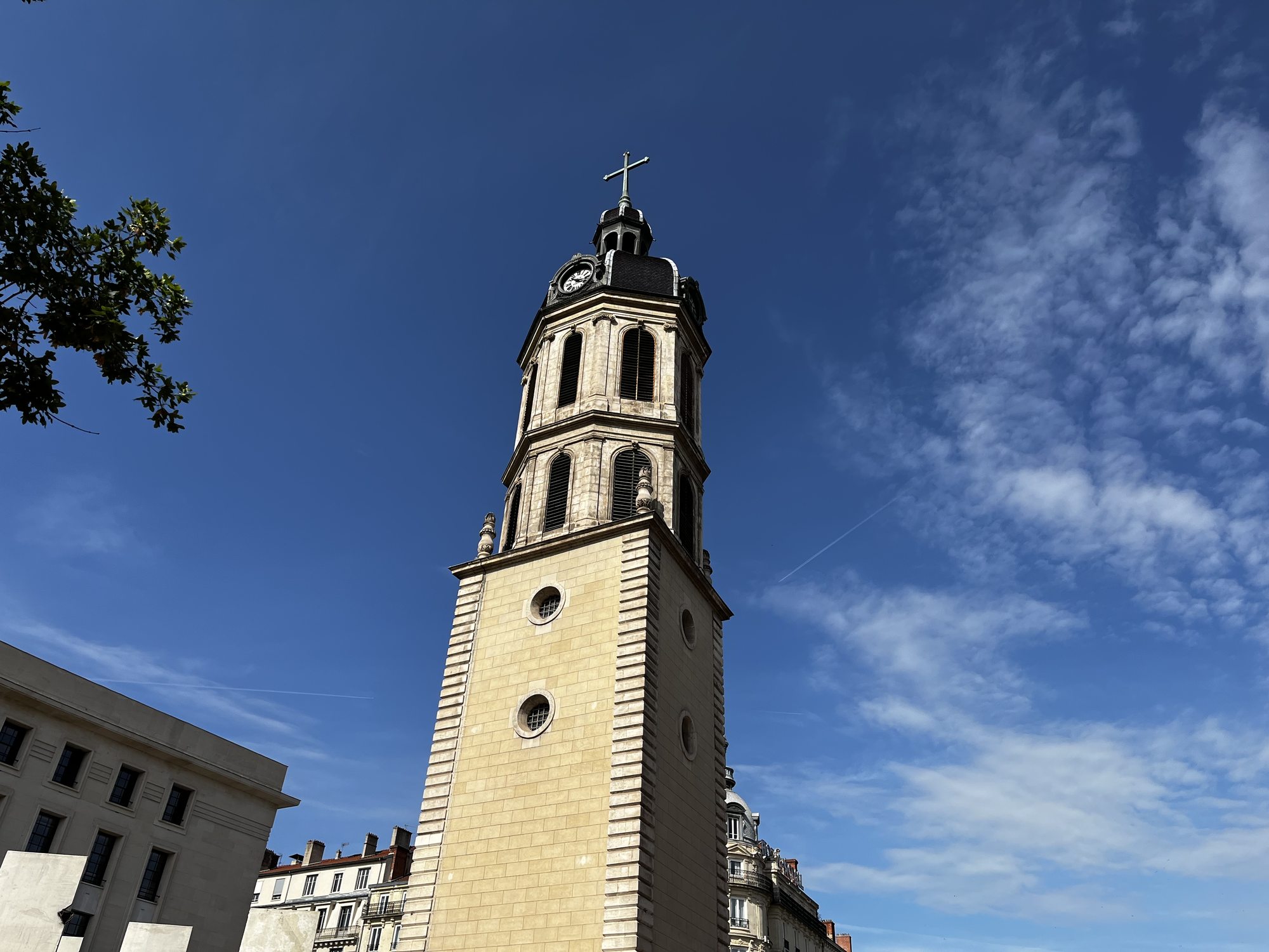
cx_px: 634
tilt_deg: +37.3
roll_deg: -1.7
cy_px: 476
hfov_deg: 67.3
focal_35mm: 26
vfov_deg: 53.1
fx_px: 953
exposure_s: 1/4854
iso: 50
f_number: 1.6
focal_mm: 5.1
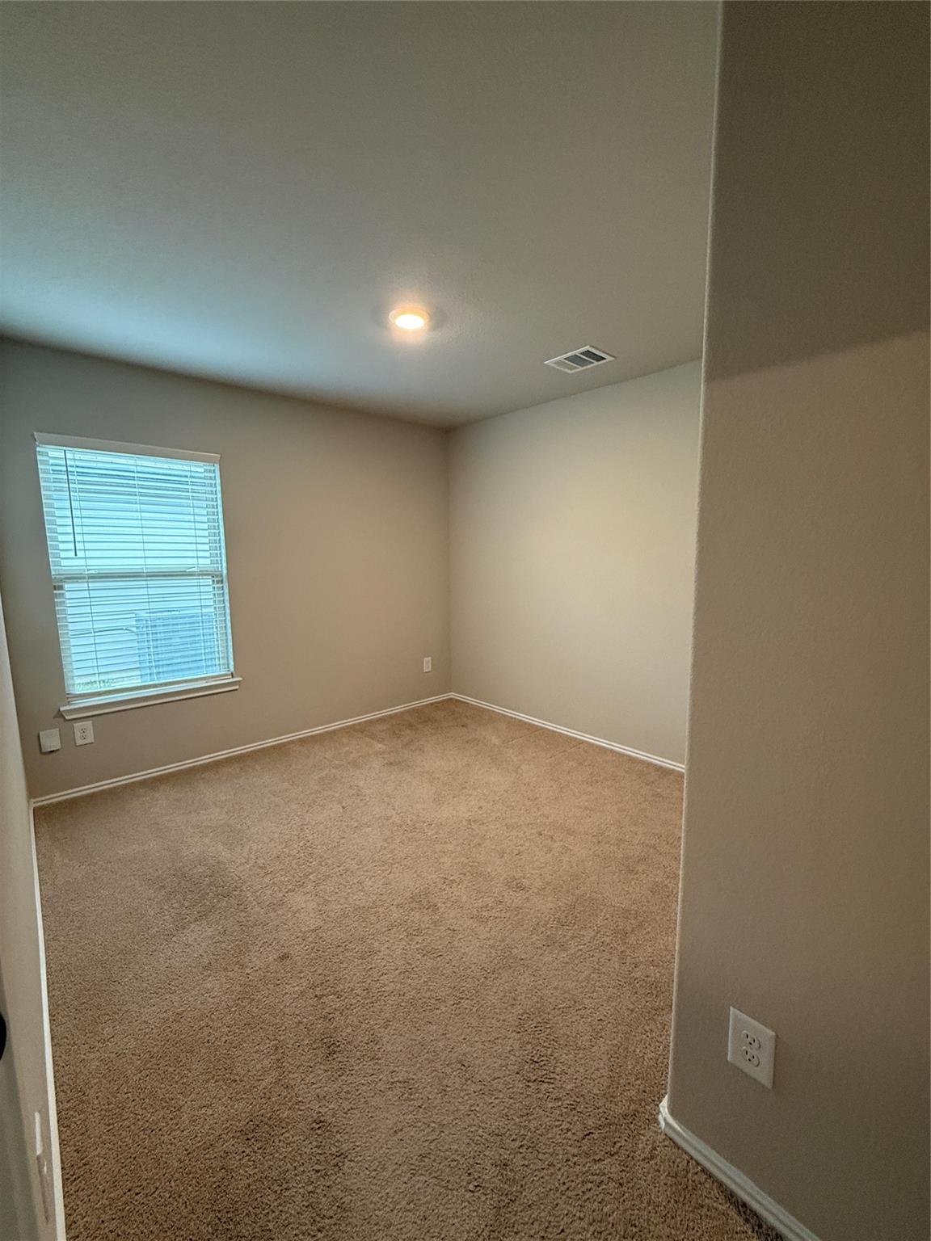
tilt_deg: -7.4
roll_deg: +0.2
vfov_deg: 102.1
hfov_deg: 85.7
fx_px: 502
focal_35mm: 14
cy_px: 620
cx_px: 466
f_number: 2.2
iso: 320
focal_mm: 2.22
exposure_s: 1/60
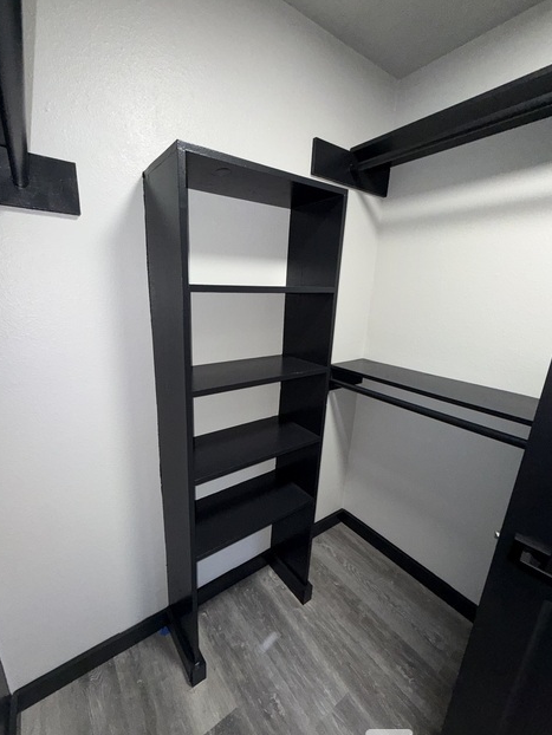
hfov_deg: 81.7
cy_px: 382
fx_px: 319
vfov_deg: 98.1
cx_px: 261
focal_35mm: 15
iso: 125
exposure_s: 1/60
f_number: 2.2
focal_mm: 2.22
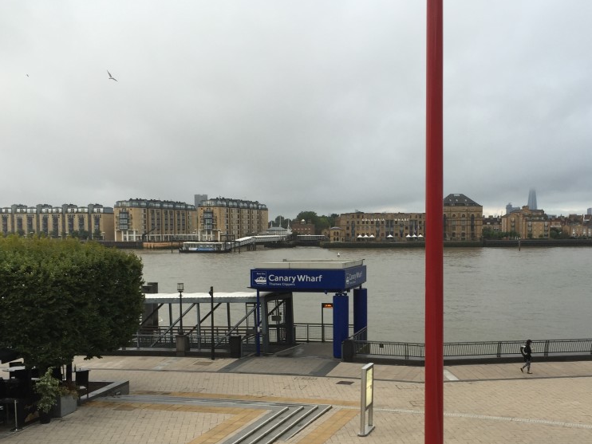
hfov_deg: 46.4
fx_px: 684
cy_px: 277
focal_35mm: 40
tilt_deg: -4.6
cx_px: 369
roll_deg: -0.5
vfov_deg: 35.8
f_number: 2.2
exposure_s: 1/124
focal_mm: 4.15
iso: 32
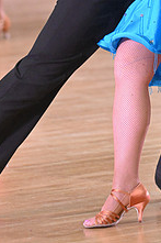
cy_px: -59
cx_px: 156
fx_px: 3178
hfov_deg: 2.9
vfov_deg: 4.3
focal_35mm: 473
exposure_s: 1/400
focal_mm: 180
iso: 4000
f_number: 4
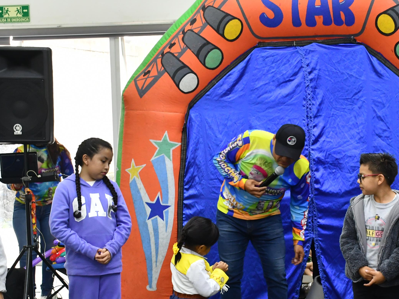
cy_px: 214
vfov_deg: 19.5
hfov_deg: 25.8
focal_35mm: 75
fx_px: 864
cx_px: 277
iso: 1250
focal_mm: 26
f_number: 6.3
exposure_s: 1/30
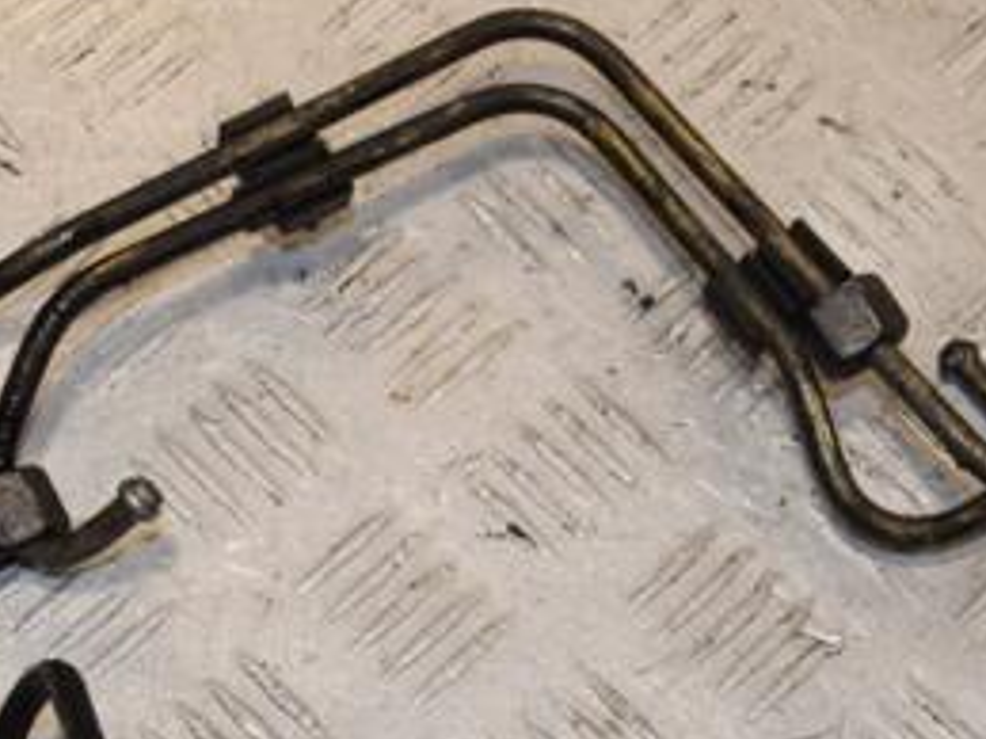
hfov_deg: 18.4
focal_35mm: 107
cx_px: 522
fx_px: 3046
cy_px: 659
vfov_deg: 13.7
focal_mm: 32
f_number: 10
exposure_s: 1/200
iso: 800
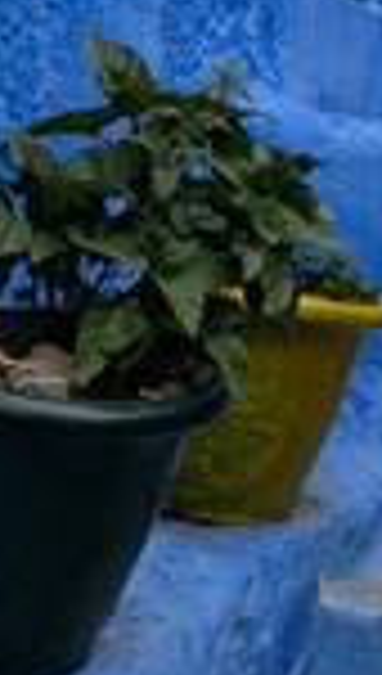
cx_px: 751
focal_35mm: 111
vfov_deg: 17.0
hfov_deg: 10.2
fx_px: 1988
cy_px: -396
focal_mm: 6.9
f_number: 1.68
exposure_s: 1/618
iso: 21
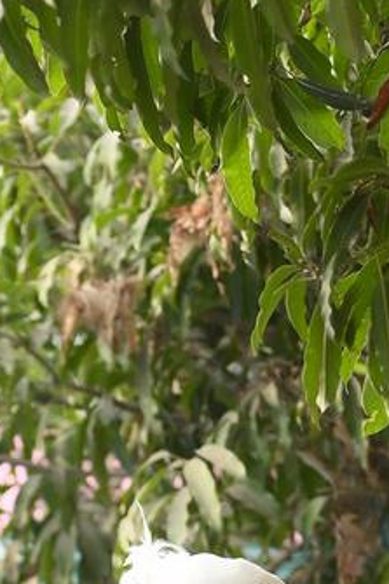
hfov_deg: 5.0
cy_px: 772
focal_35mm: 269
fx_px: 4364
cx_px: -291
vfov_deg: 7.6
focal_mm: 50
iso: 160
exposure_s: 1/500
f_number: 1.8
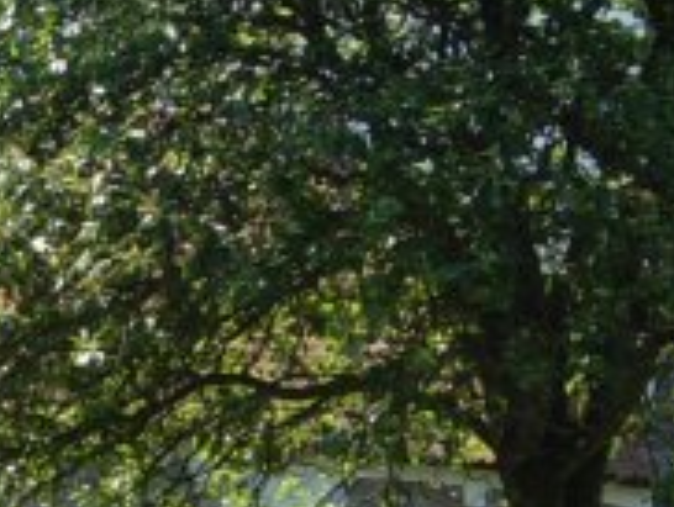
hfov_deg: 10.8
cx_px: -278
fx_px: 3470
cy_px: 224
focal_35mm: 178
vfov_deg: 8.4
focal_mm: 7.5
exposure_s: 1/235
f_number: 4.8
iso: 50
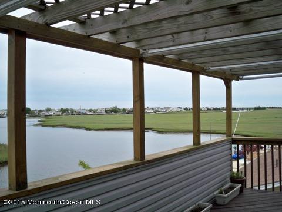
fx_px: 285
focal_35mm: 35
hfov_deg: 52.6
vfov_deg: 40.7
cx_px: 141
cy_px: 106
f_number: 4.7
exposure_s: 1/500
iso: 80
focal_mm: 6.3
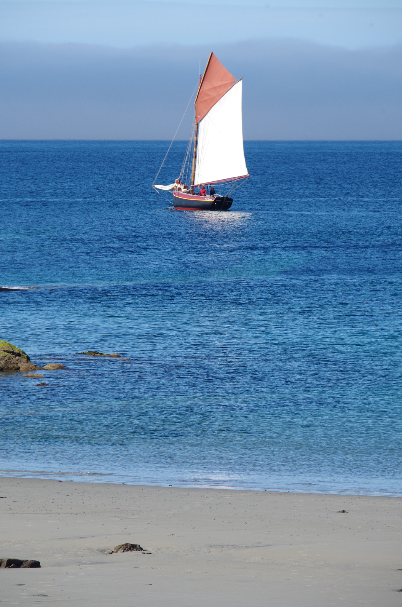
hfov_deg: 4.6
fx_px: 5049
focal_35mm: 300
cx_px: 201
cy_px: 304
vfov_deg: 6.9
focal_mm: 200
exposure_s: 1/320
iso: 200
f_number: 11
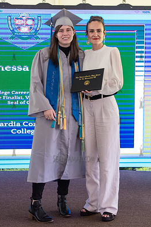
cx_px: 84
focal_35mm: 82
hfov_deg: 16.6
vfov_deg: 24.8
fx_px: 516
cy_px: 103
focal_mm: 48
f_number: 4
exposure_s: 1/800
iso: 2500
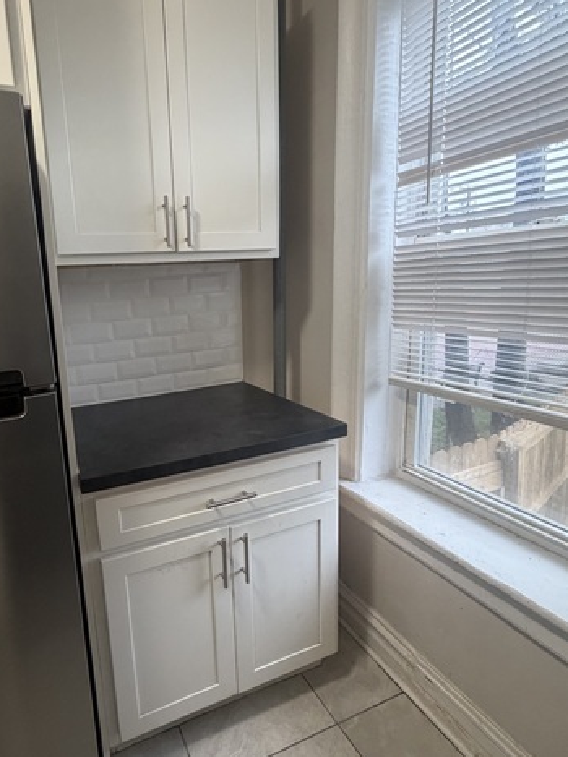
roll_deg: +2.7
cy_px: 359
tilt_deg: -10.5
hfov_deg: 63.9
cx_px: 180
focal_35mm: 20
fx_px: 438
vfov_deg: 81.7
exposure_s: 1/60
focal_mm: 2.22
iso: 250
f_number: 2.2
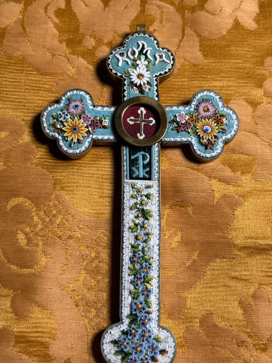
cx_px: 136
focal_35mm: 48
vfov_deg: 39.7
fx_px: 503
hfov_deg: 30.3
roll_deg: -2.0
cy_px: 182
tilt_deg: -29.8
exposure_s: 1/134
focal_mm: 6.76
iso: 50
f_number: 1.78
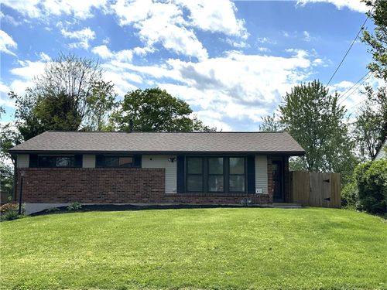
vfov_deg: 37.7
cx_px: 194
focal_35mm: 38
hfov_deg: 49.0
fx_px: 425
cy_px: 145
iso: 80
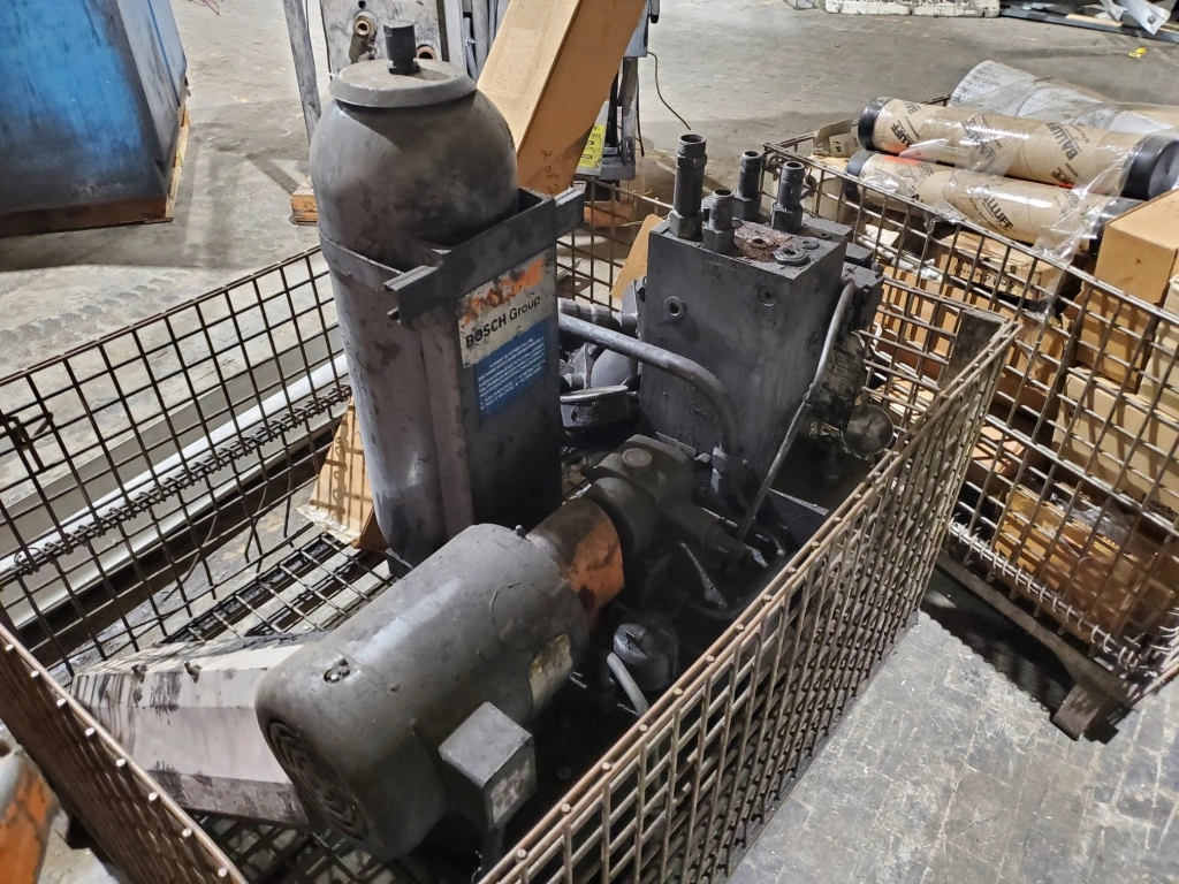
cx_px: 590
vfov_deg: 53.1
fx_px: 886
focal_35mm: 26
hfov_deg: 67.3
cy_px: 442
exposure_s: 1/14
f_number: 1.5
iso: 640
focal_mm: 4.3
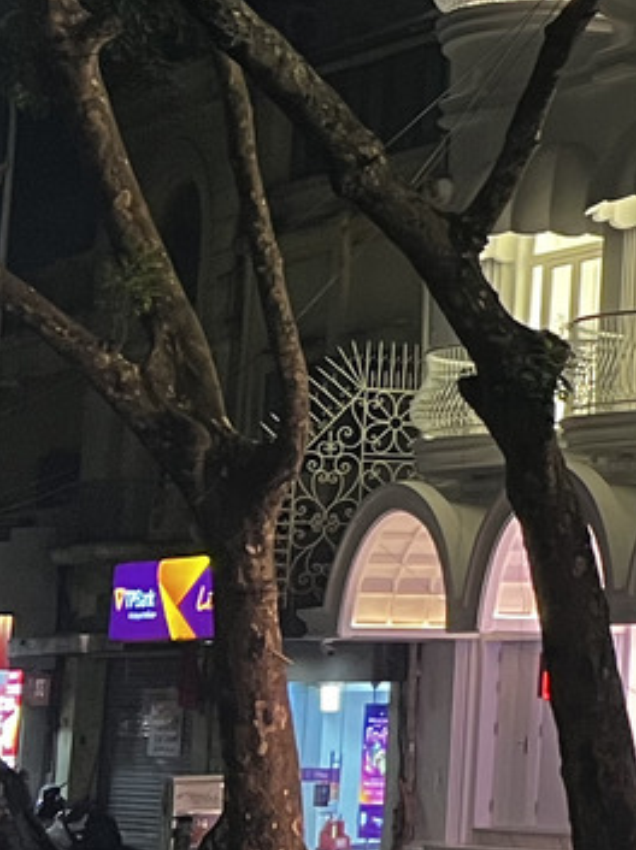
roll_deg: +0.5
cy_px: 142
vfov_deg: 16.6
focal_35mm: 118
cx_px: 1501
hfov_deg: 10.8
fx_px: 2896
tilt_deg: +10.8
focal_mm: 5.7
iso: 125
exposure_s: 1/50
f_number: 1.5
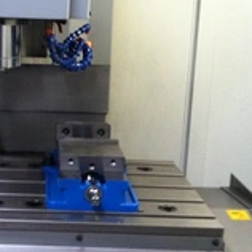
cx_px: 32
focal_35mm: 78
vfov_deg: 22.2
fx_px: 642
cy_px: 111
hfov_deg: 21.8
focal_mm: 3.85
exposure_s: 1/15
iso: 200
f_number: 2.8
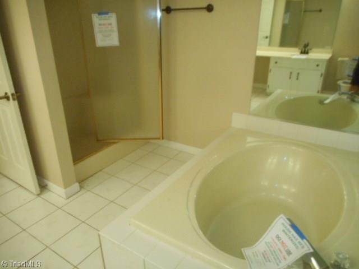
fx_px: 259
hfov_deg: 69.4
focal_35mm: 25
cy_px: 134
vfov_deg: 54.9
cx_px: 180
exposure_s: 1/25
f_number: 3.7
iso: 720
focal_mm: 4.5
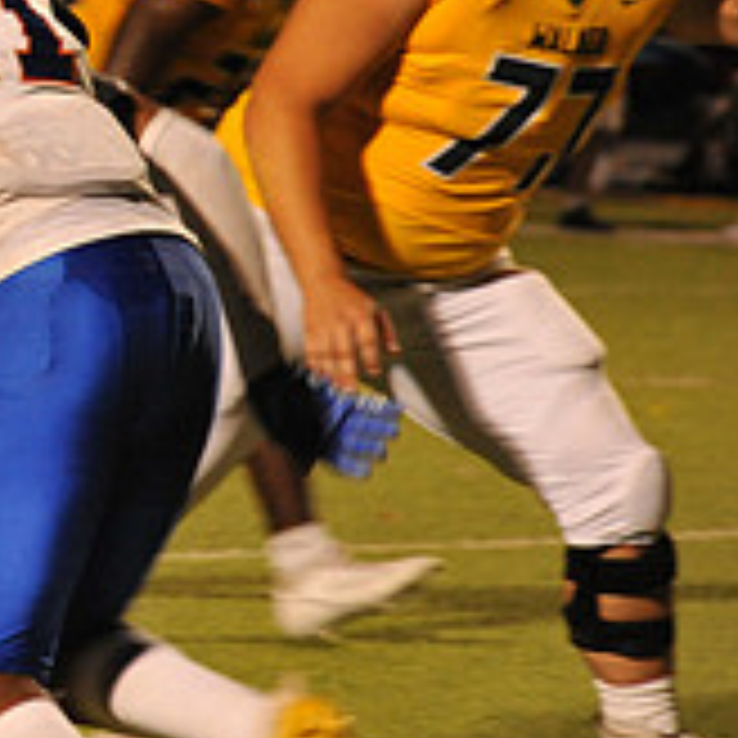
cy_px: 86
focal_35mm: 601
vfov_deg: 2.9
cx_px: -536
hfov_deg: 2.9
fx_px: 14496
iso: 3200
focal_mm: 200
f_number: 7.1
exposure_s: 1/160
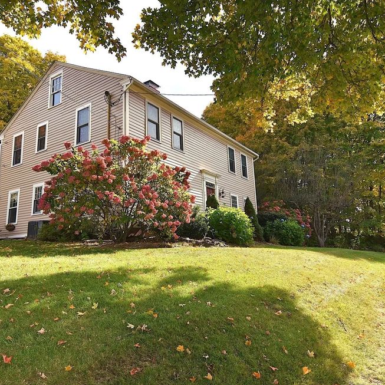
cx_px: 198
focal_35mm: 24
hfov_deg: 65.0
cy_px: 189
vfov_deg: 65.0
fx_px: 302
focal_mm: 12
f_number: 7.1
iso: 100
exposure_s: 1/200
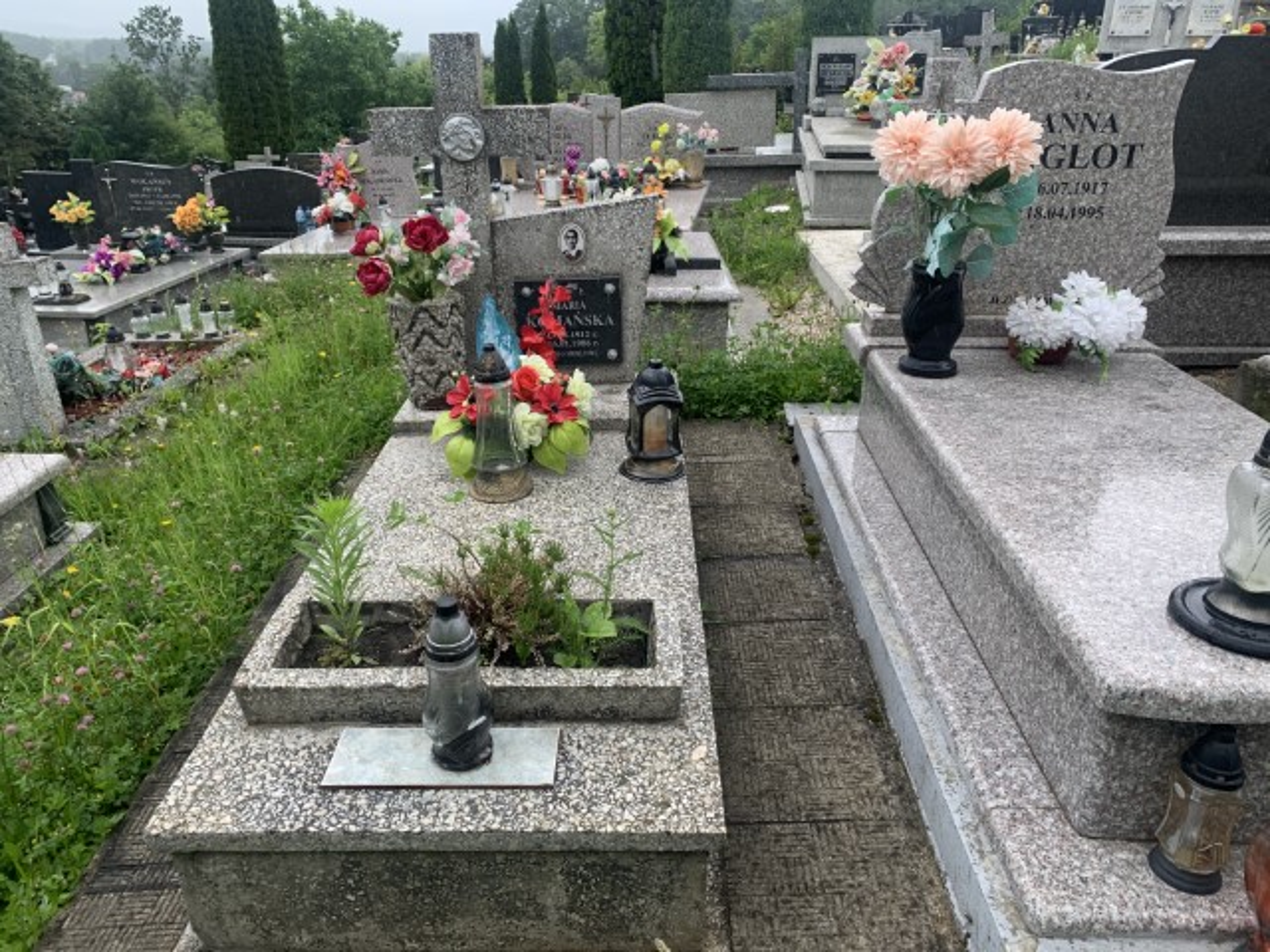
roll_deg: +0.1
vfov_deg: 53.1
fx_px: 954
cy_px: 476
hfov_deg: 67.3
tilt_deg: -21.6
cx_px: 635
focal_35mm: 26
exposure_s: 1/435
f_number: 1.8
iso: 25
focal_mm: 4.25
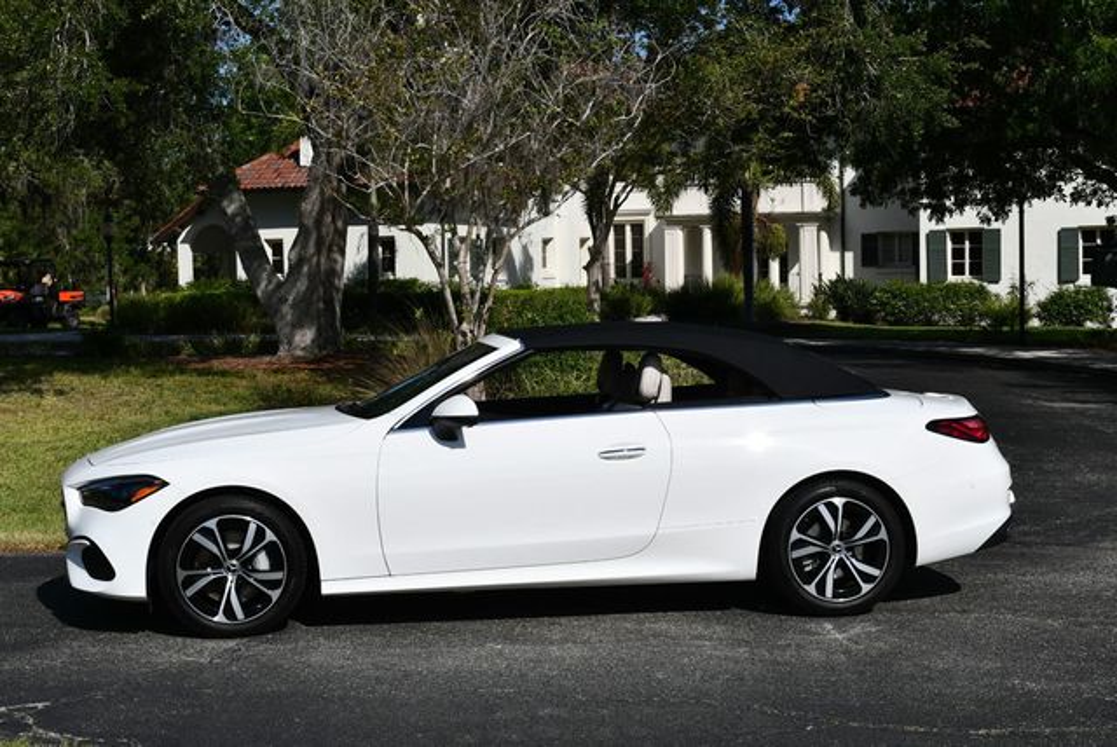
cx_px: 558
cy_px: 374
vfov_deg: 23.4
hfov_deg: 34.5
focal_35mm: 58
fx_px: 1801
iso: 100
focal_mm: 29
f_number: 10
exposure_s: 1/400
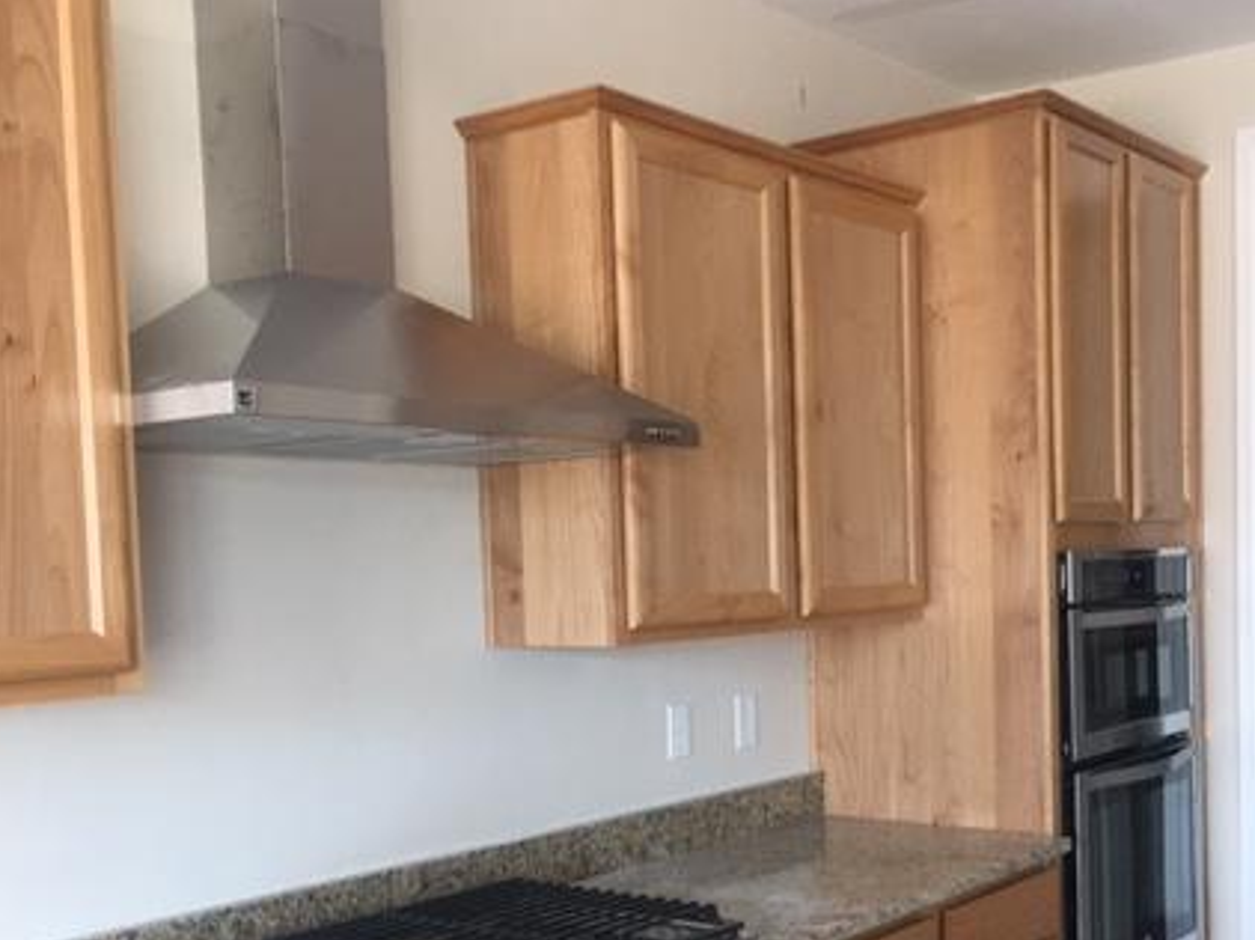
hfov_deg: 42.9
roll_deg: +1.2
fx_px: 1594
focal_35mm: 44
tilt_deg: -4.6
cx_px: 690
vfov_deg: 32.4
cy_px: 660
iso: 40
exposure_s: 1/15
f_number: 2.2
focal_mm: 4.15
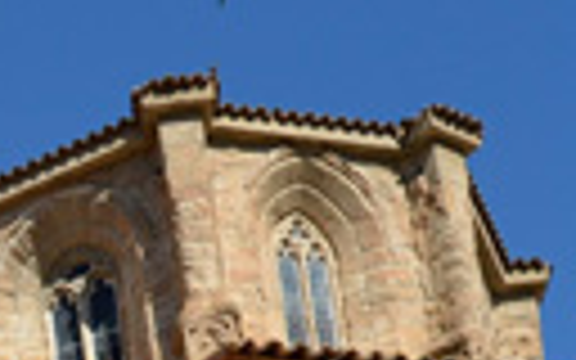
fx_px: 2355
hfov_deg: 13.2
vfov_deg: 7.9
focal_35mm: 150
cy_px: 932
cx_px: -292
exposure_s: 1/200
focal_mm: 18
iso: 100
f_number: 9
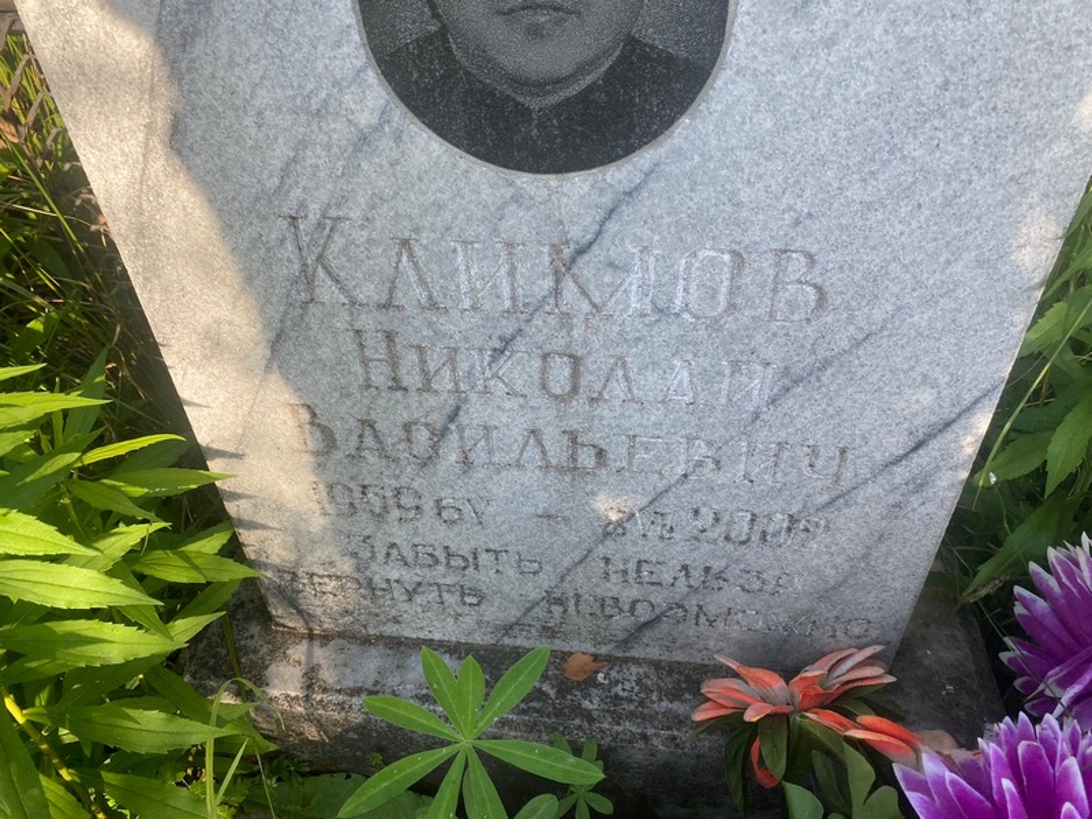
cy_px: 410
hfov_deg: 67.3
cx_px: 546
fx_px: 820
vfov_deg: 53.1
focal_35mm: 26
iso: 32
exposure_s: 1/549
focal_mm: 4.25
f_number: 1.8
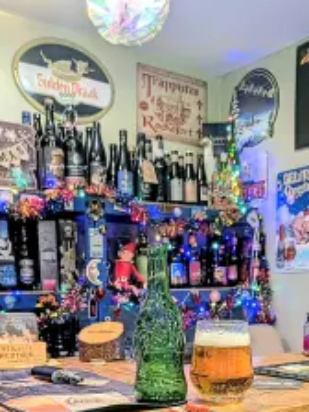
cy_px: 348
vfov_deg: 41.4
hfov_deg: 33.4
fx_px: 512
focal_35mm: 43
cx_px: 196
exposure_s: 1/48.9
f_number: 1.68
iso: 238
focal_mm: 6.9
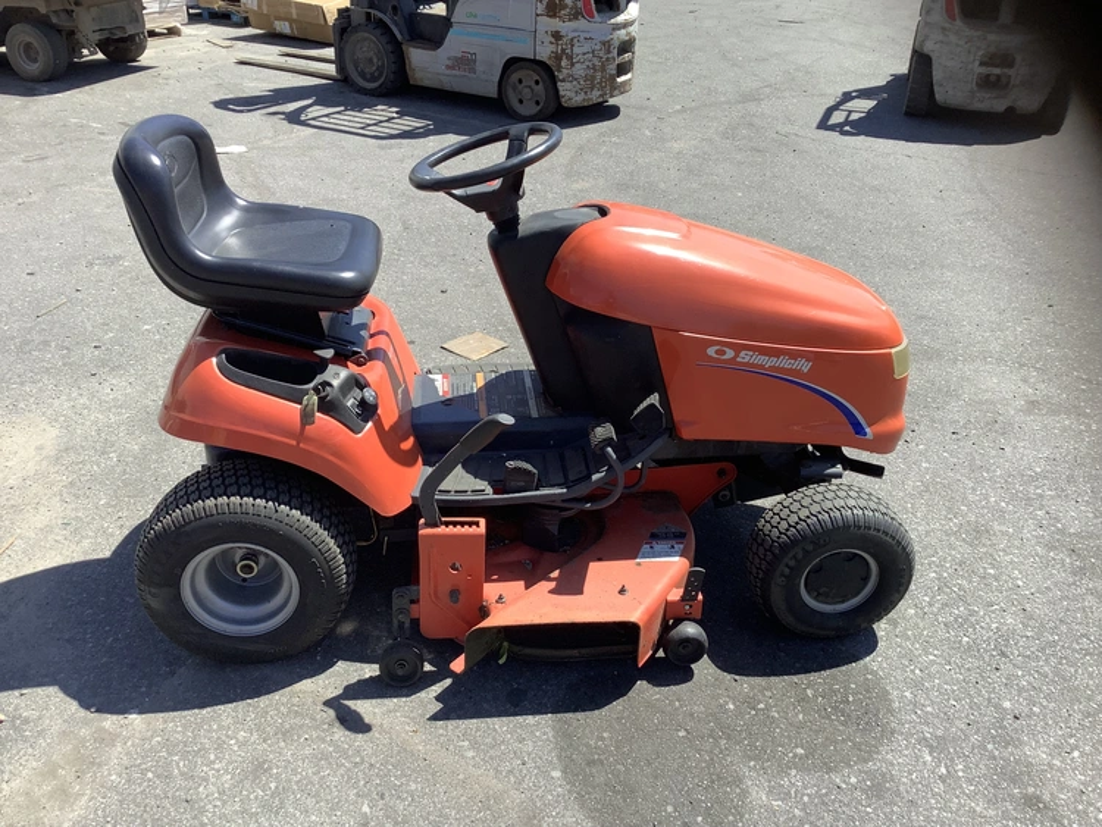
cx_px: 551
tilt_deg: -25.5
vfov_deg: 45.5
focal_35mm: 31
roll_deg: -0.4
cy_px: 414
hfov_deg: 58.3
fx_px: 987
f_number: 2.4
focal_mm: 3.3
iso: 25
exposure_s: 1/747
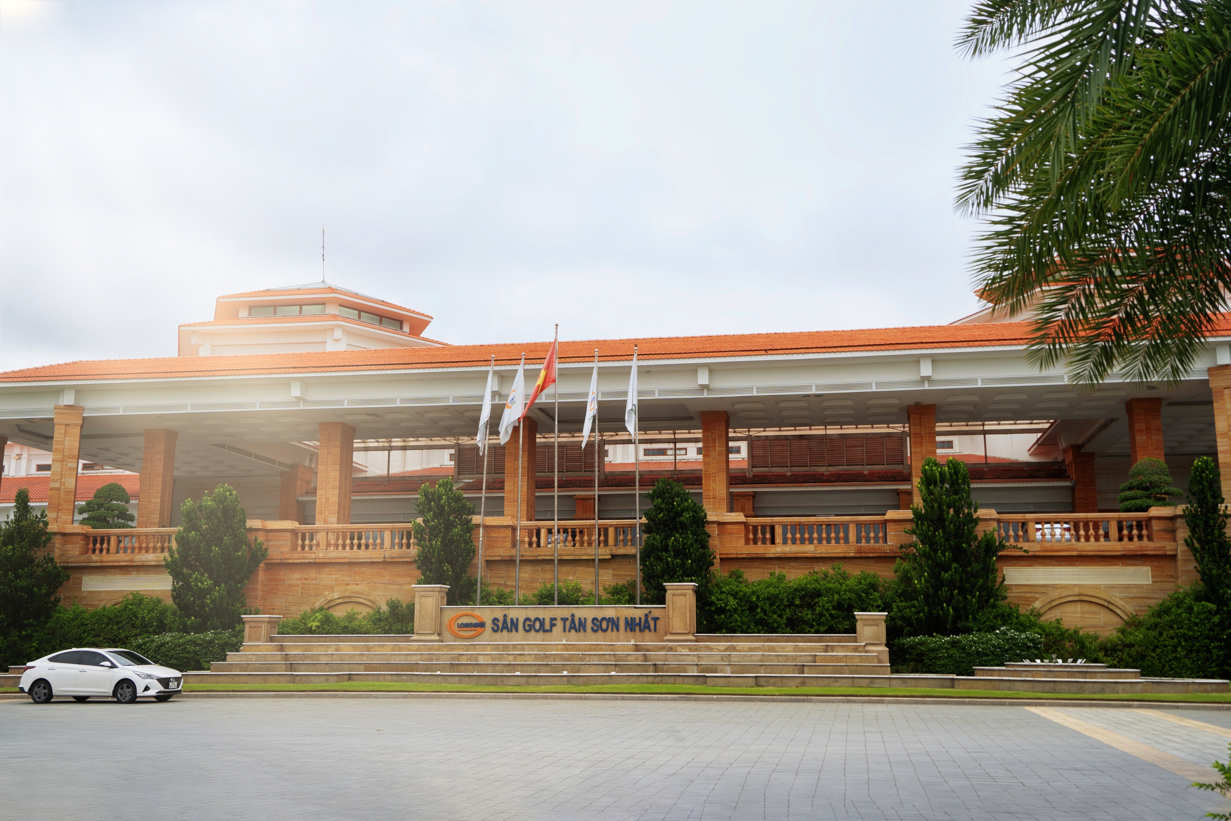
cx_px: 616
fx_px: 1231
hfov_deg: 53.1
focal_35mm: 36
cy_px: 410
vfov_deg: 36.9
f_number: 10
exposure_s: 1/100
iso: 100
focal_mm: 36
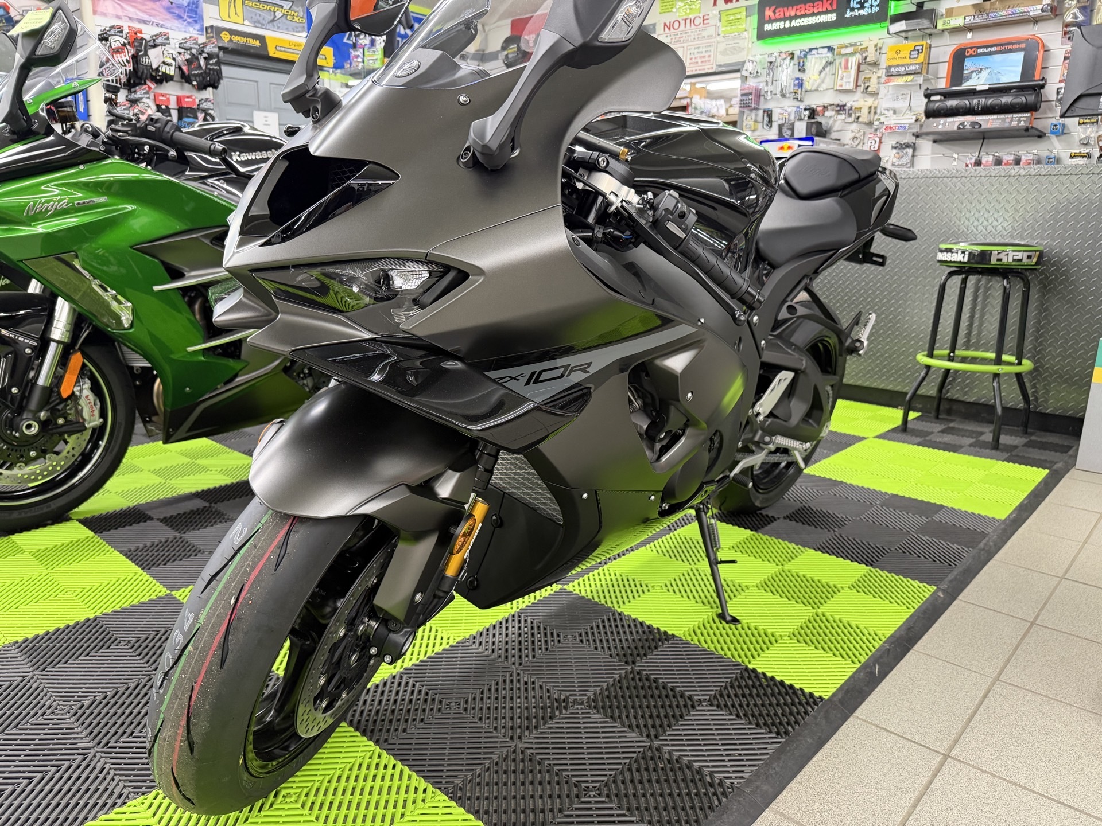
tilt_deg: -12.9
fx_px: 764
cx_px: 551
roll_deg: -0.8
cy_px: 413
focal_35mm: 24
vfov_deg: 56.8
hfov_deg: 71.6
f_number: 1.78
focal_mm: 6.76
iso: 400
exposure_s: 1/60
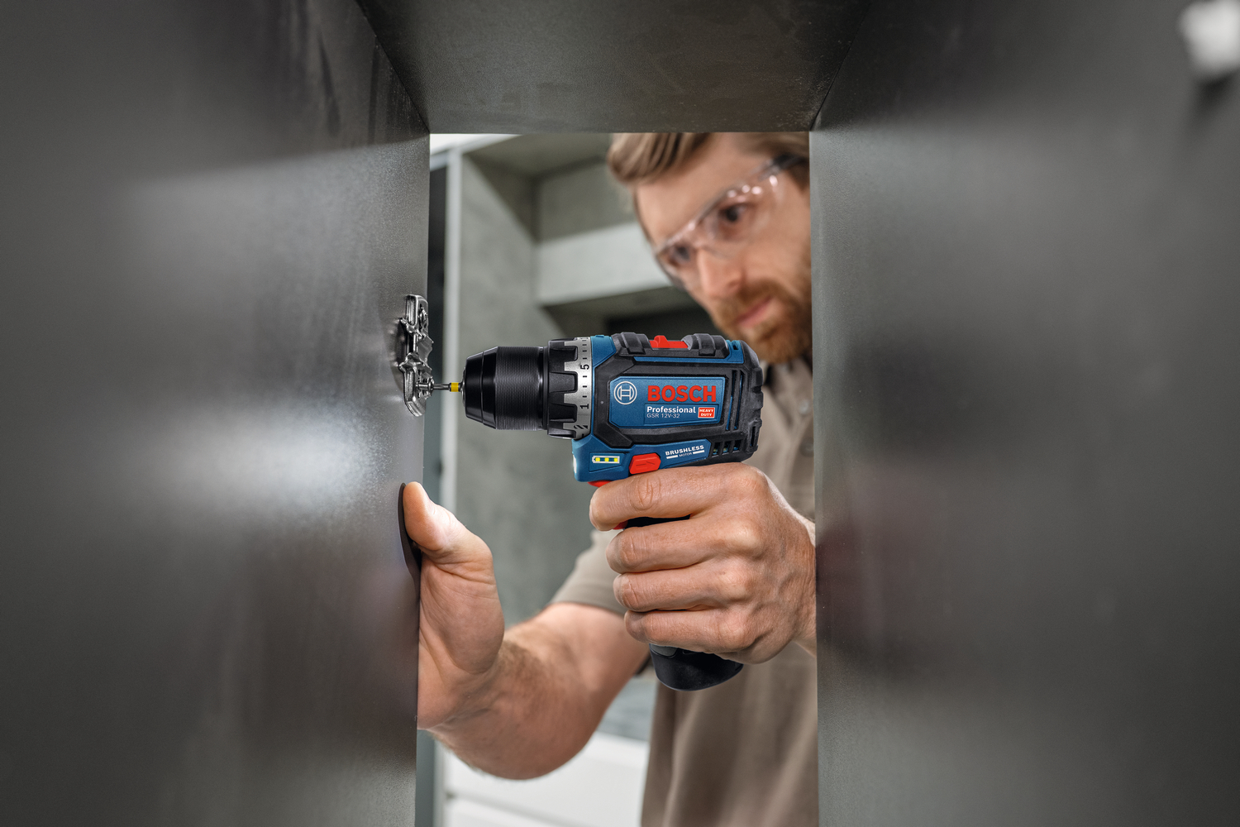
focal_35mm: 30
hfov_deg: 61.1
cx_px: 620
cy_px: 414
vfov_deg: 43.0
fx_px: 1050
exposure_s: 1/30
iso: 800
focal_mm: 30.5
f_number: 4
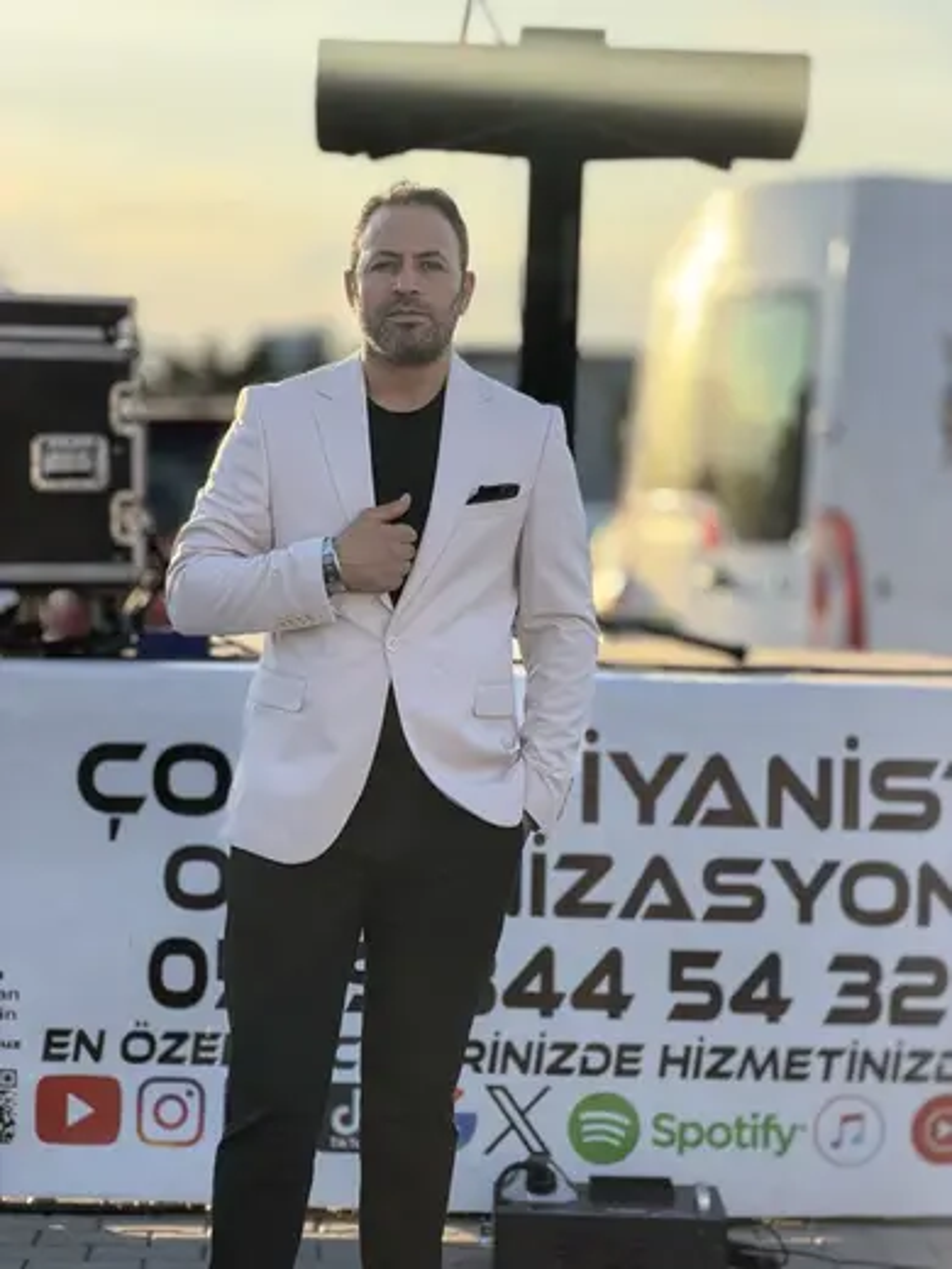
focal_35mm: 100
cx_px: 476
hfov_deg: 14.8
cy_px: 634
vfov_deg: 19.6
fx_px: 3667
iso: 50
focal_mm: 16.89
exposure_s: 1/400
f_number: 2.8
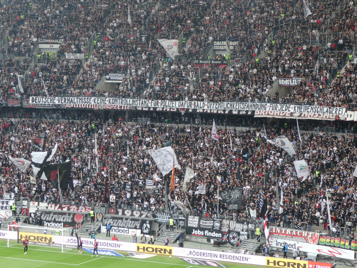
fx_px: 1145
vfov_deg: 13.3
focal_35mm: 111
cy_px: 123
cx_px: 158
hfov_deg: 17.7
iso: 125
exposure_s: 1/80
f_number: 4.9
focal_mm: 16.1
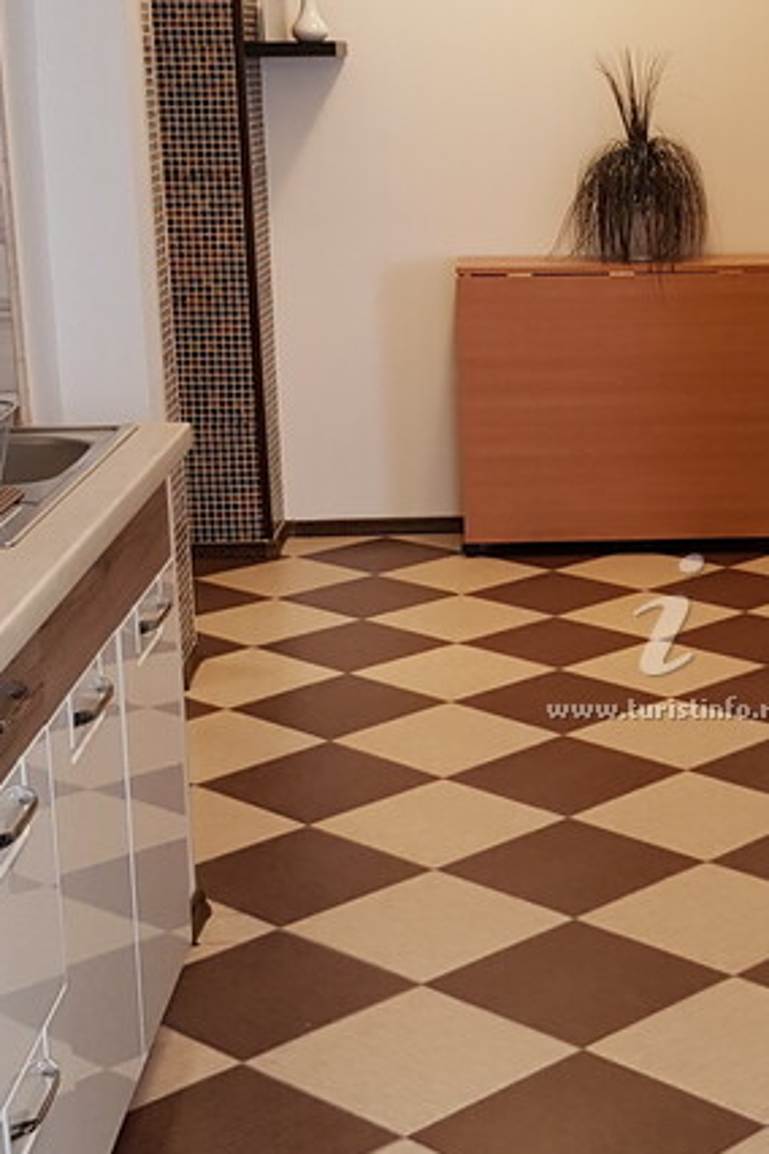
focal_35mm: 65
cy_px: 582
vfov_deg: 31.0
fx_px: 2083
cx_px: 617
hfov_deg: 20.7
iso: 125
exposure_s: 1/50
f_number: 1.7
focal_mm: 4.2
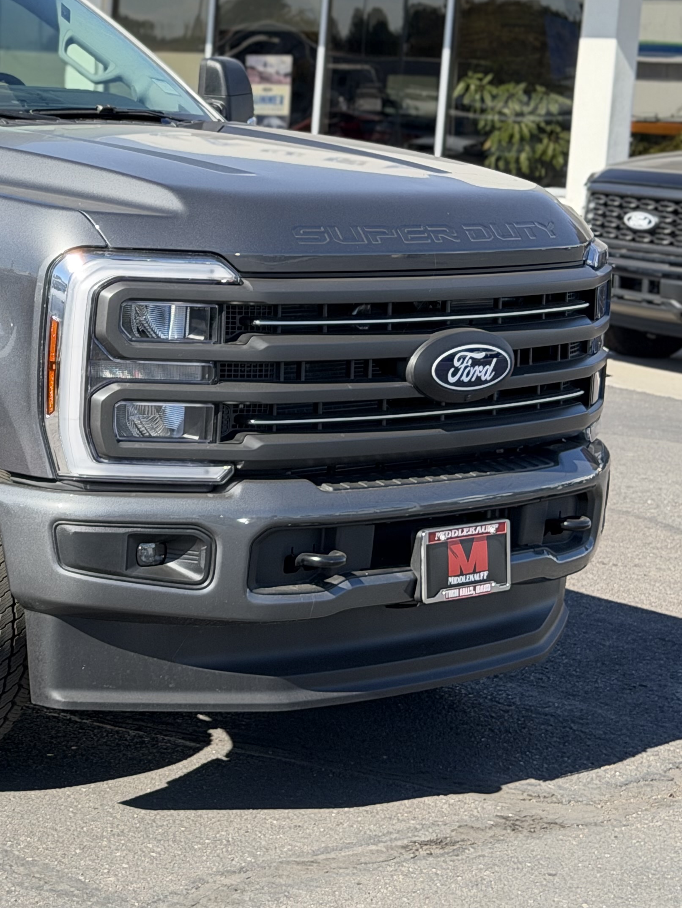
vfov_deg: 21.7
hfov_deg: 15.7
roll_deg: -2.2
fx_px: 2364
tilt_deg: -5.9
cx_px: -169
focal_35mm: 90
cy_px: 290
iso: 100
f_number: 1.78
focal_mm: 6.76
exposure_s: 1/1608
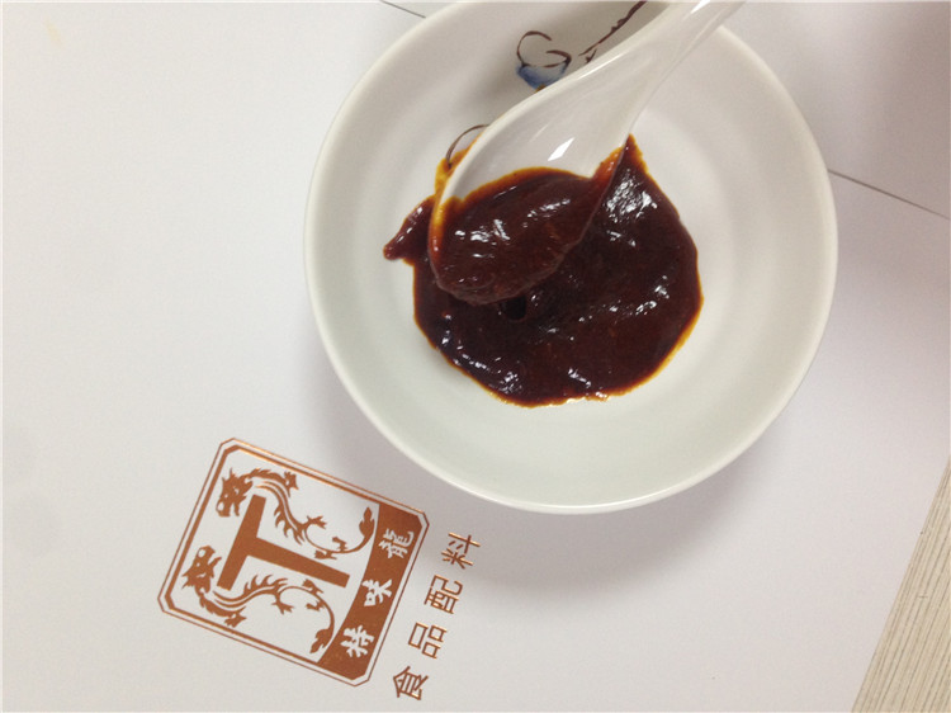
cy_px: 356
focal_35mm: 33
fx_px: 906
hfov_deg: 55.4
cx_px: 476
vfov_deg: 42.9
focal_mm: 4.12
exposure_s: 1/20
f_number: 2.4
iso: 125
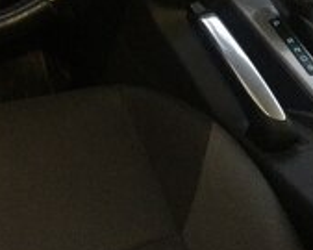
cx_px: 61
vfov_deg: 17.6
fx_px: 768
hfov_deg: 22.7
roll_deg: +2.9
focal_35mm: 83
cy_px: -52
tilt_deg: -26.4
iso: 500
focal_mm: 4.15
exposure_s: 1/17
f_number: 2.2
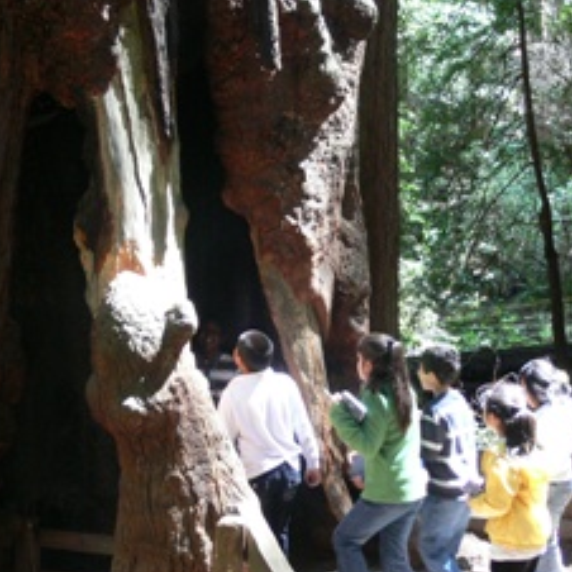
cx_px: 400
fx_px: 972
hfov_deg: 32.4
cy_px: 318
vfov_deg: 32.8
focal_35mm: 52
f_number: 2.8
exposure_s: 1/30
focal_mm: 7.4
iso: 200
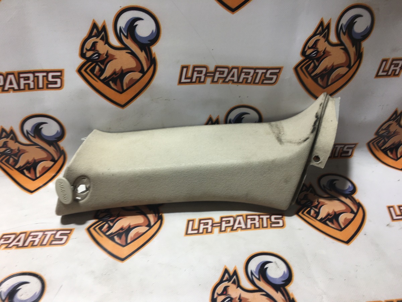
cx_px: 201
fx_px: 337
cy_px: 151
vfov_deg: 48.2
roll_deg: -1.9
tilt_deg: -36.8
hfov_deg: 61.7
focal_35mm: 29
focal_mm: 4.15
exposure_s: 1/50
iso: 25
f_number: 2.2
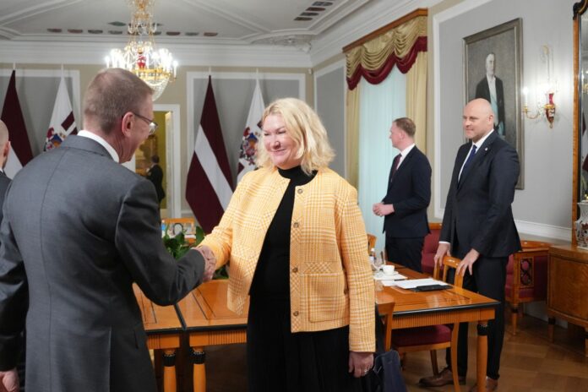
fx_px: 588
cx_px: 294
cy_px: 196
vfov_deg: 36.9
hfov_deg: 53.1
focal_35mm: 36
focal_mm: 24
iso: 4000
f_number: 2.8
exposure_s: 1/640
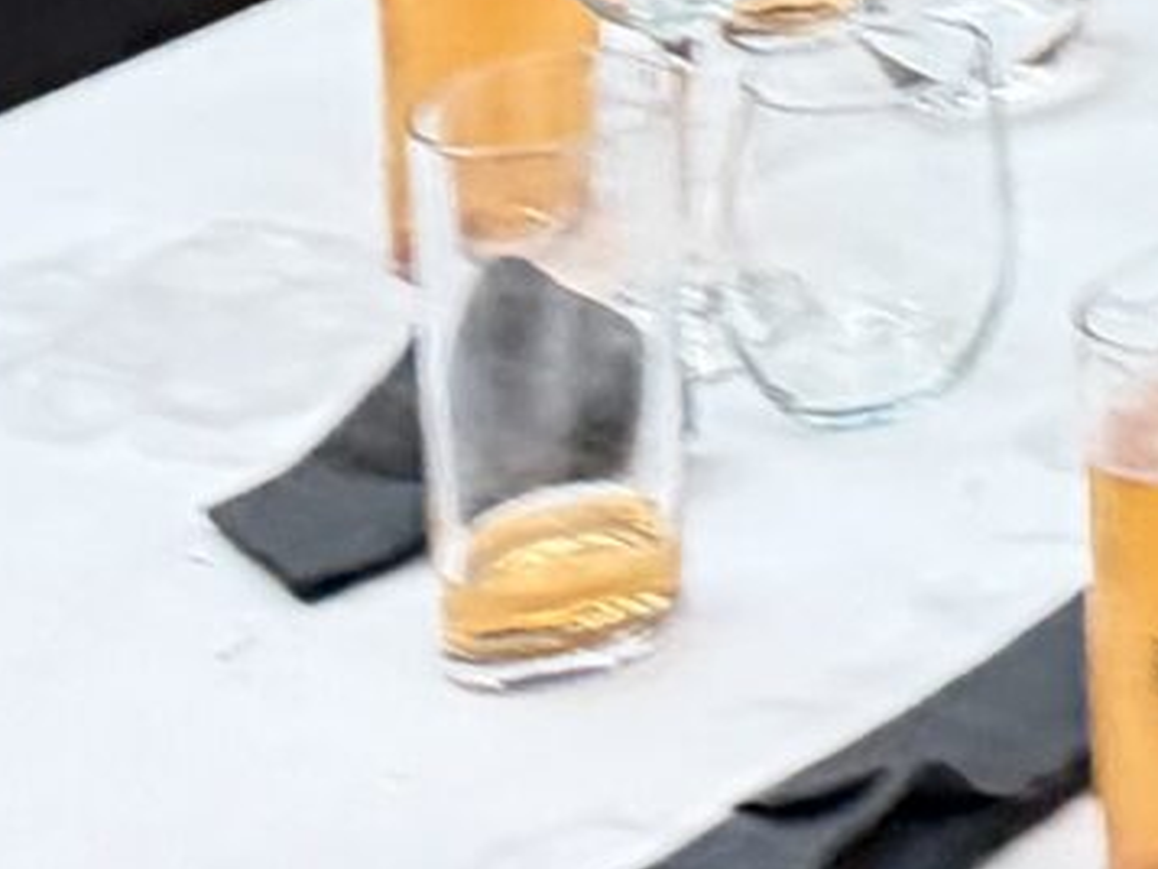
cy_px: -2231
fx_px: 5756
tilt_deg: +0.1
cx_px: 3536
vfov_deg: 7.1
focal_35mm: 172
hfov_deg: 9.1
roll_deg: -1.1
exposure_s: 1/60
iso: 400
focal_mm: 6.76
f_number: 1.78
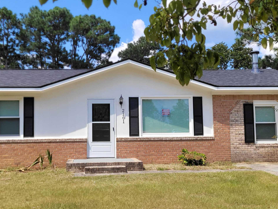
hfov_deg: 44.5
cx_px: 108
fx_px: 337
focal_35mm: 42
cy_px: 109
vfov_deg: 34.3
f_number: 1.8
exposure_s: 1/1780
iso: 40
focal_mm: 5.4
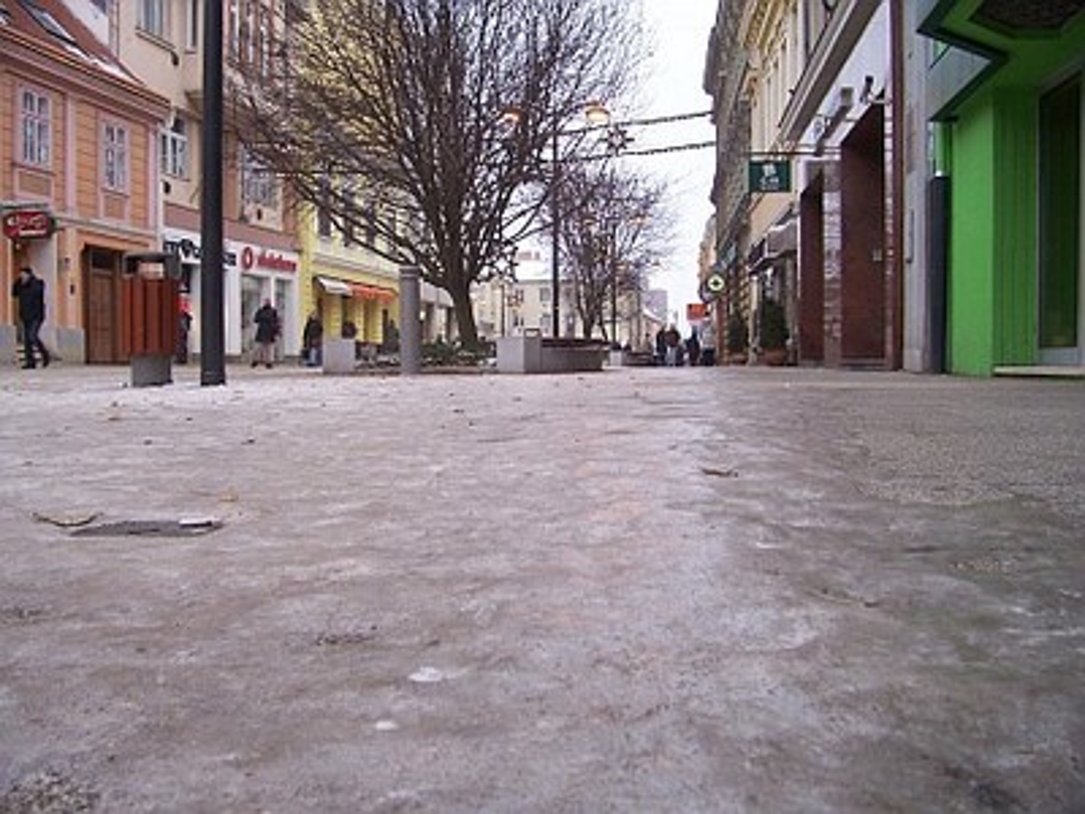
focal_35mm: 34
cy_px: 407
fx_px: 1066
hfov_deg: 54.0
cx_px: 542
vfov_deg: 41.8
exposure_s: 1/60
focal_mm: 5.6
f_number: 2.7
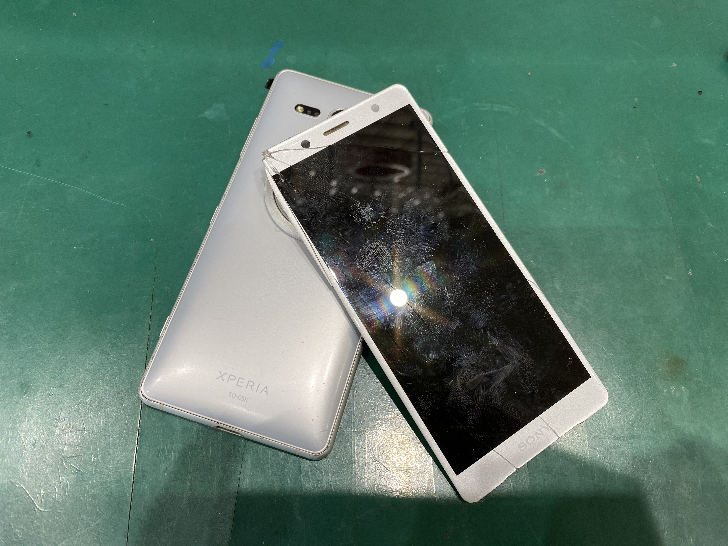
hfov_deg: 67.3
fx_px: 547
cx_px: 364
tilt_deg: -70.9
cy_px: 273
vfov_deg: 53.1
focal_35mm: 26
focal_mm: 4.25
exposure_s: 1/100
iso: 80
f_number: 1.8
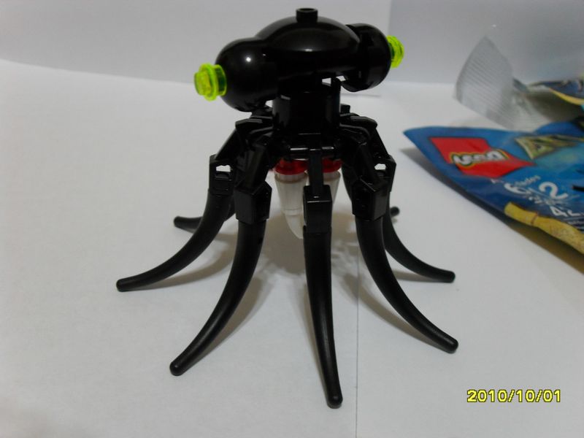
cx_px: 292
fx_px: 675
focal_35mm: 40
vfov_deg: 36.0
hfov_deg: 46.8
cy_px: 219
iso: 200
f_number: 3
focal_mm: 7
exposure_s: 1/20
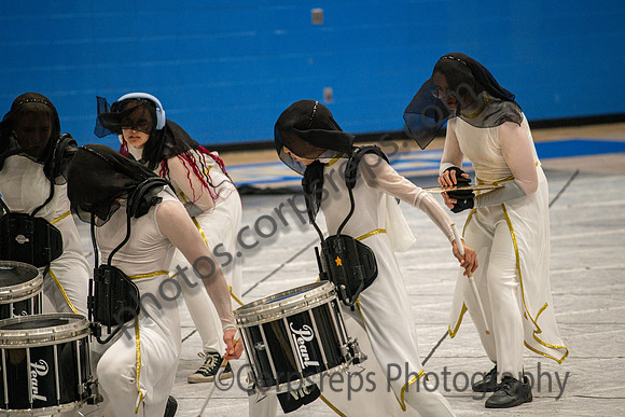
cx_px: 337
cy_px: 188
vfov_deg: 6.3
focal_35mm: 219
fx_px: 3807
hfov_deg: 9.4
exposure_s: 1/500
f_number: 4
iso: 2800
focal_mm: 200
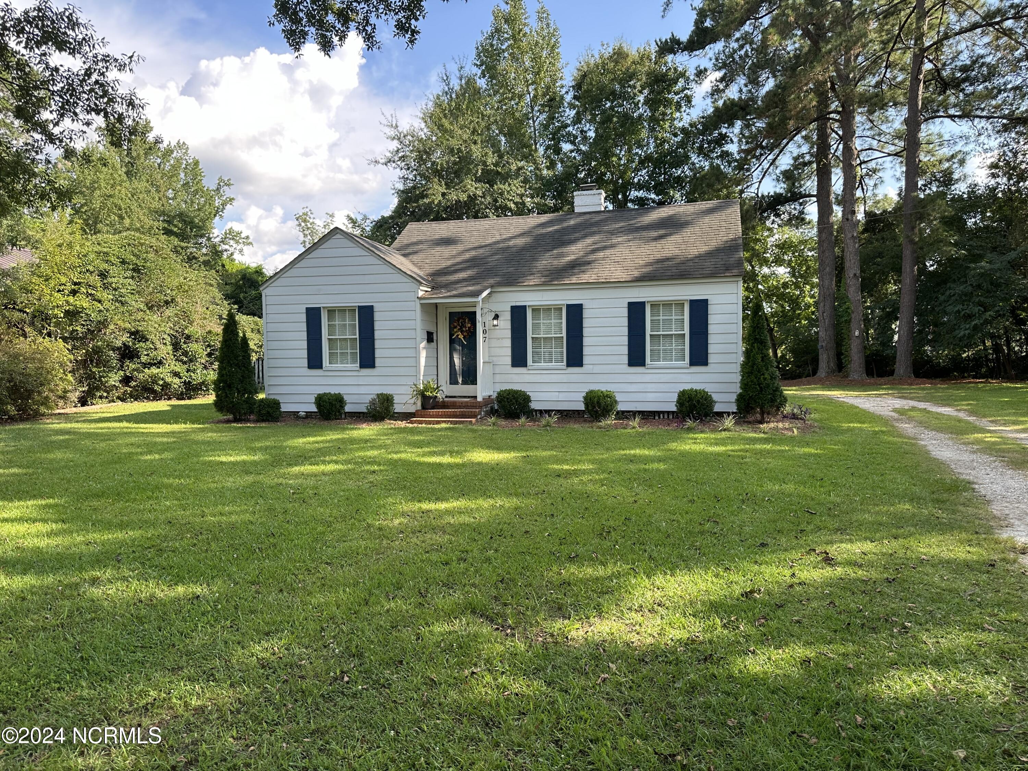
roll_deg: +0.3
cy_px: 386
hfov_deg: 71.6
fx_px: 713
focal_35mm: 24
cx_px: 514
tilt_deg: -1.9
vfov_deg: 56.8
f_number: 1.78
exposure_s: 1/756
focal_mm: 6.86
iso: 80
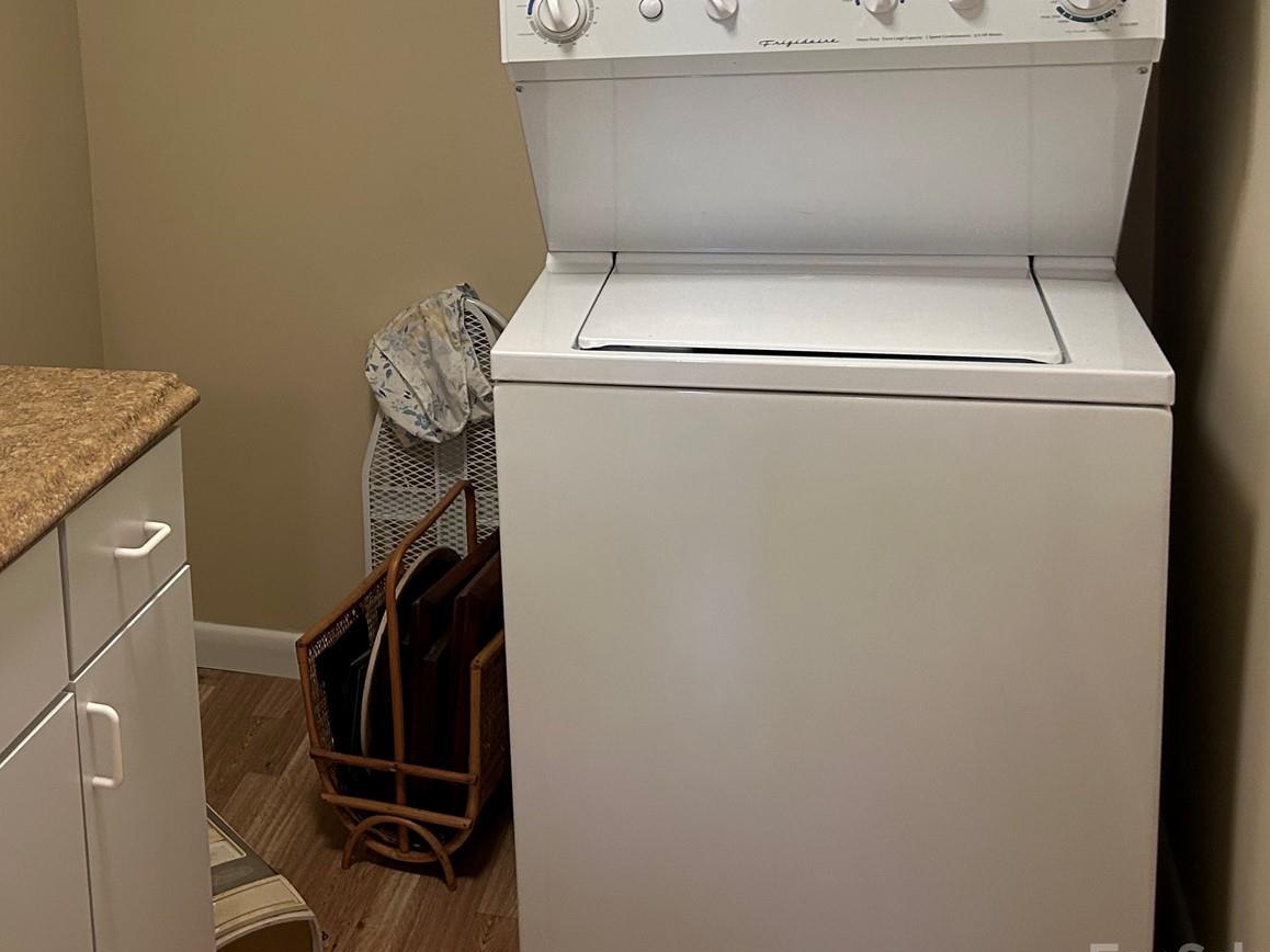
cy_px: 228
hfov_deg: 38.7
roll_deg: +3.6
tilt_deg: -10.1
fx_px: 1687
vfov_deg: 30.9
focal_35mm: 46
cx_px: 157
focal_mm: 5.7
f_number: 1.5
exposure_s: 1/60
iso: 160
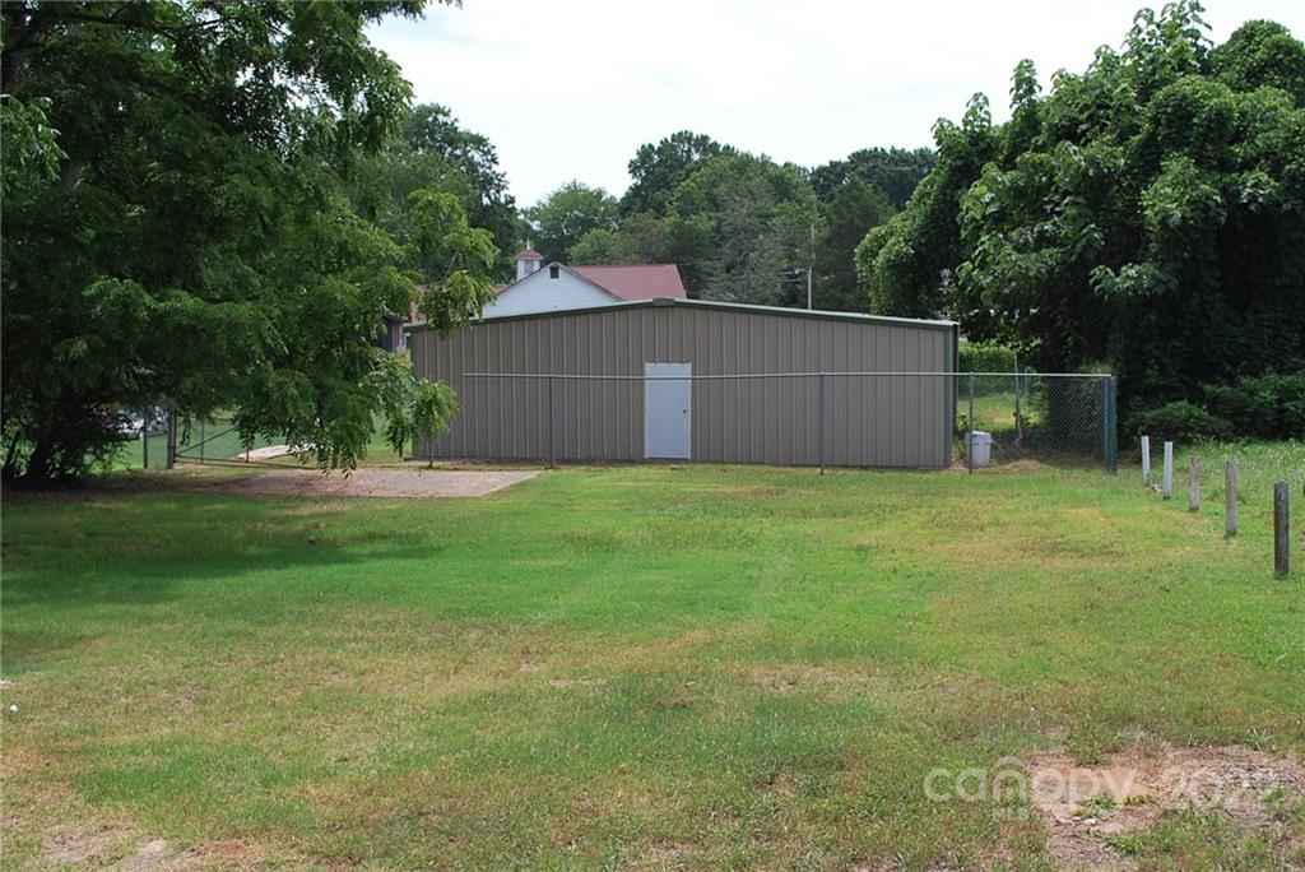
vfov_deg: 34.3
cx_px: 652
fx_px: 1414
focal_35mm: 39
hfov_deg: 49.5
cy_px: 436
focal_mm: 26
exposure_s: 1/200
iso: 100
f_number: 7.1
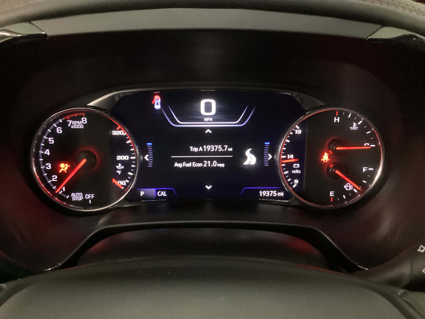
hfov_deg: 58.4
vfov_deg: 45.4
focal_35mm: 31
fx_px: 381
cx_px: 212
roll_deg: -0.5
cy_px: 160
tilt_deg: -27.0
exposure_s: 1/17
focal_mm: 3.3
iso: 800
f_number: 2.4
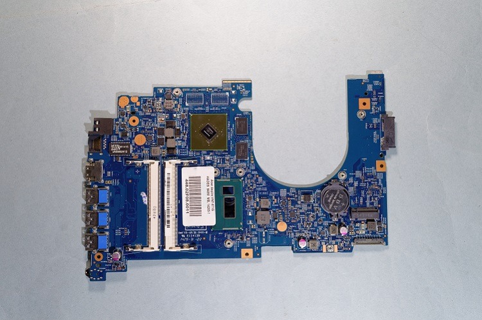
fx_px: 441
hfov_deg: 57.3
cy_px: 160
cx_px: 241
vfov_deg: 39.9
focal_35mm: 33
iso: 100
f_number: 8
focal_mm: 22
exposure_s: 1/6
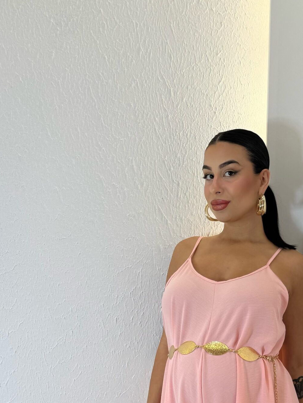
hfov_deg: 30.9
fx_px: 537
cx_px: 230
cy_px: 373
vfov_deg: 38.0
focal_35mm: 46
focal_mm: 6.76
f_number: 1.78
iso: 80
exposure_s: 1/335
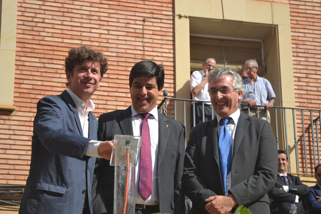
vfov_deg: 16.3
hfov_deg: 24.2
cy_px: 107
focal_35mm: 84
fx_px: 749
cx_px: 160
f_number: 6.3
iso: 100
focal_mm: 56
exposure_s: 1/640
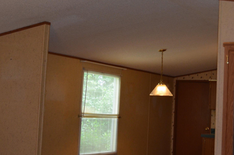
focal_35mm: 73
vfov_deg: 18.6
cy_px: 64
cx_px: 114
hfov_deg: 27.8
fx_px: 472
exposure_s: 1/60
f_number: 4.5
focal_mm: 29
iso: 640
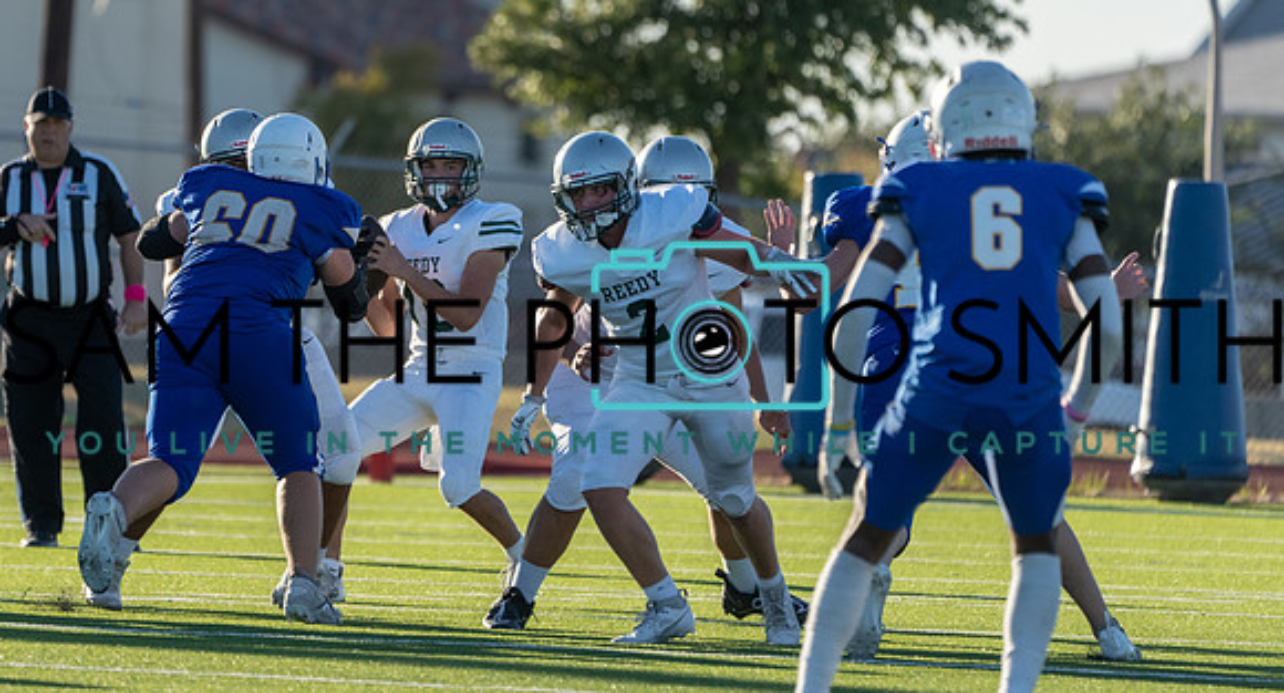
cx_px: 421
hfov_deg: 3.8
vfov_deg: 2.1
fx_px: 19173
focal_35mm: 569
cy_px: 285
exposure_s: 1/1250
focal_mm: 400
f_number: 5.6
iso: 500
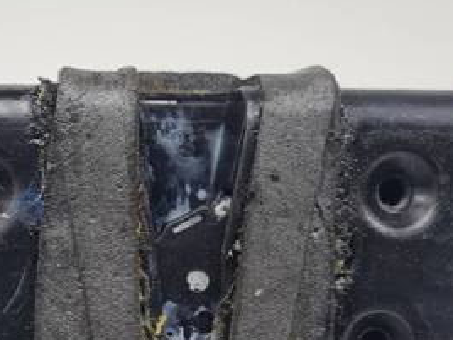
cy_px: 251
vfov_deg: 23.4
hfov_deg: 31.0
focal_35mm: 62
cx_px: 152
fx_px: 811
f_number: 1.8
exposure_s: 1/221
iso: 50
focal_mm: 5.4
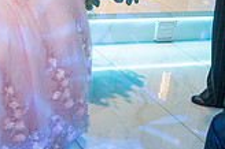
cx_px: -34
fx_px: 531
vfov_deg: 15.4
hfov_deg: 22.3
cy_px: -36
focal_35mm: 85
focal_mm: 24
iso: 1000
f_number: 3.5
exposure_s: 1/125
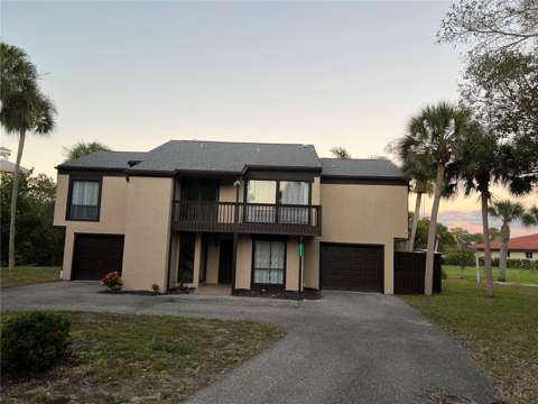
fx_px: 404
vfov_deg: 53.1
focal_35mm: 26
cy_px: 202
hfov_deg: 67.3
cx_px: 269
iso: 40
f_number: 1.5
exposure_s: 1/121
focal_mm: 5.7
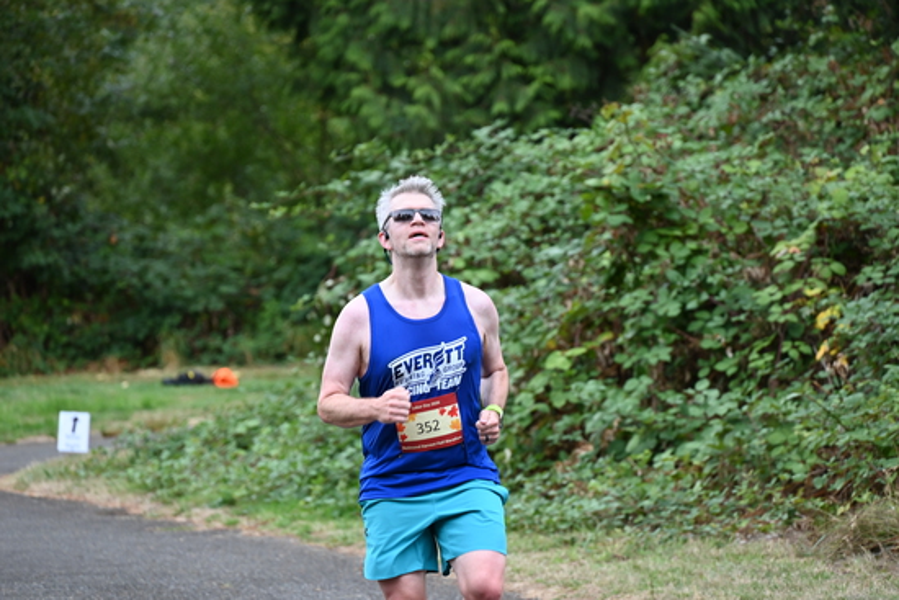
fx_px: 4995
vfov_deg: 6.9
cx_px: 450
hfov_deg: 10.3
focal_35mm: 200
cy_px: 300
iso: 640
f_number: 6.3
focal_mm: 200
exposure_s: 1/250
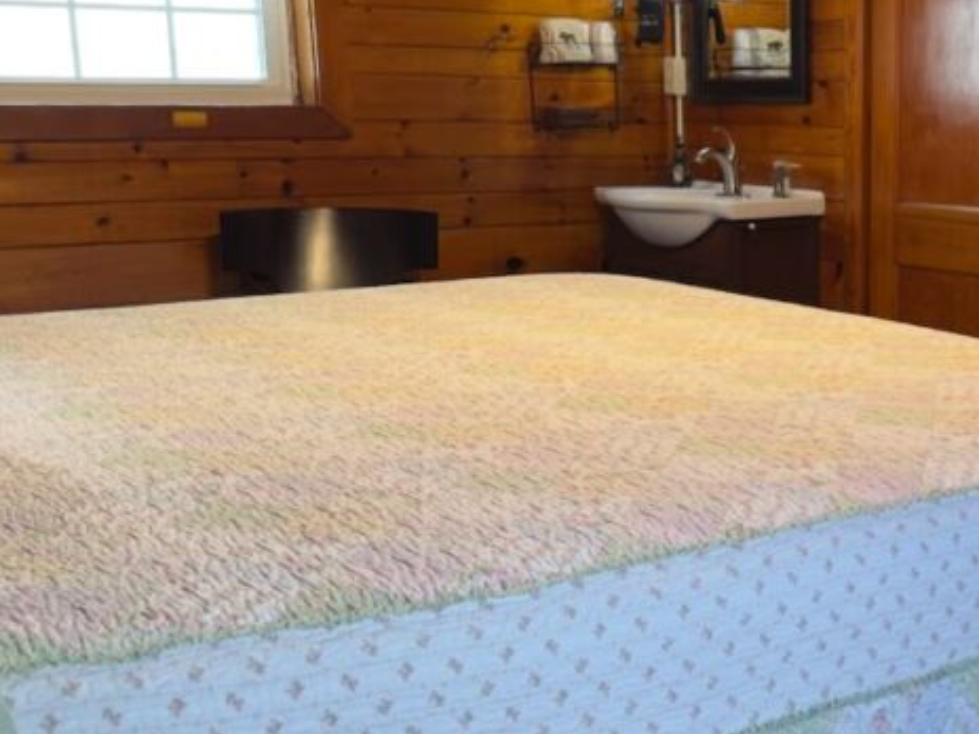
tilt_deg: -12.0
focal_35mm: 53
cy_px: 420
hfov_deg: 34.5
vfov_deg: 27.5
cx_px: 844
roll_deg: -0.5
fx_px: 1499
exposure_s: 1/60
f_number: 1.78
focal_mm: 6.86
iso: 160
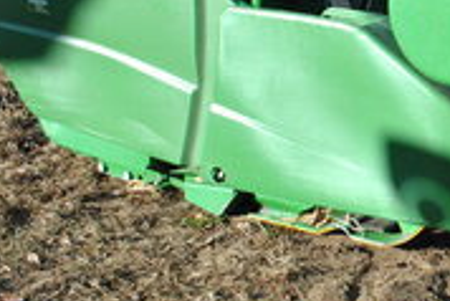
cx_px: 667
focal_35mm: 110
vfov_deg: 12.4
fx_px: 1376
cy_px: 51
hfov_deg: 16.9
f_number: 8
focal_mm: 24
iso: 800
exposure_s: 1/1000
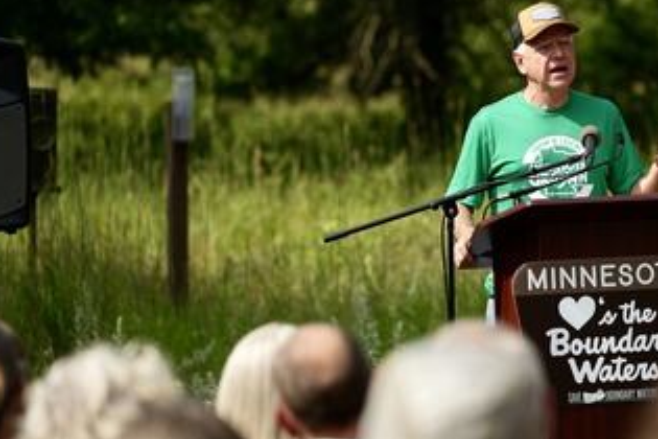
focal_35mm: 231
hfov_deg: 8.9
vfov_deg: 5.9
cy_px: 241
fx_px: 4225
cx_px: 522
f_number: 2.8
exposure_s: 1/2500
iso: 125
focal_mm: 130.1
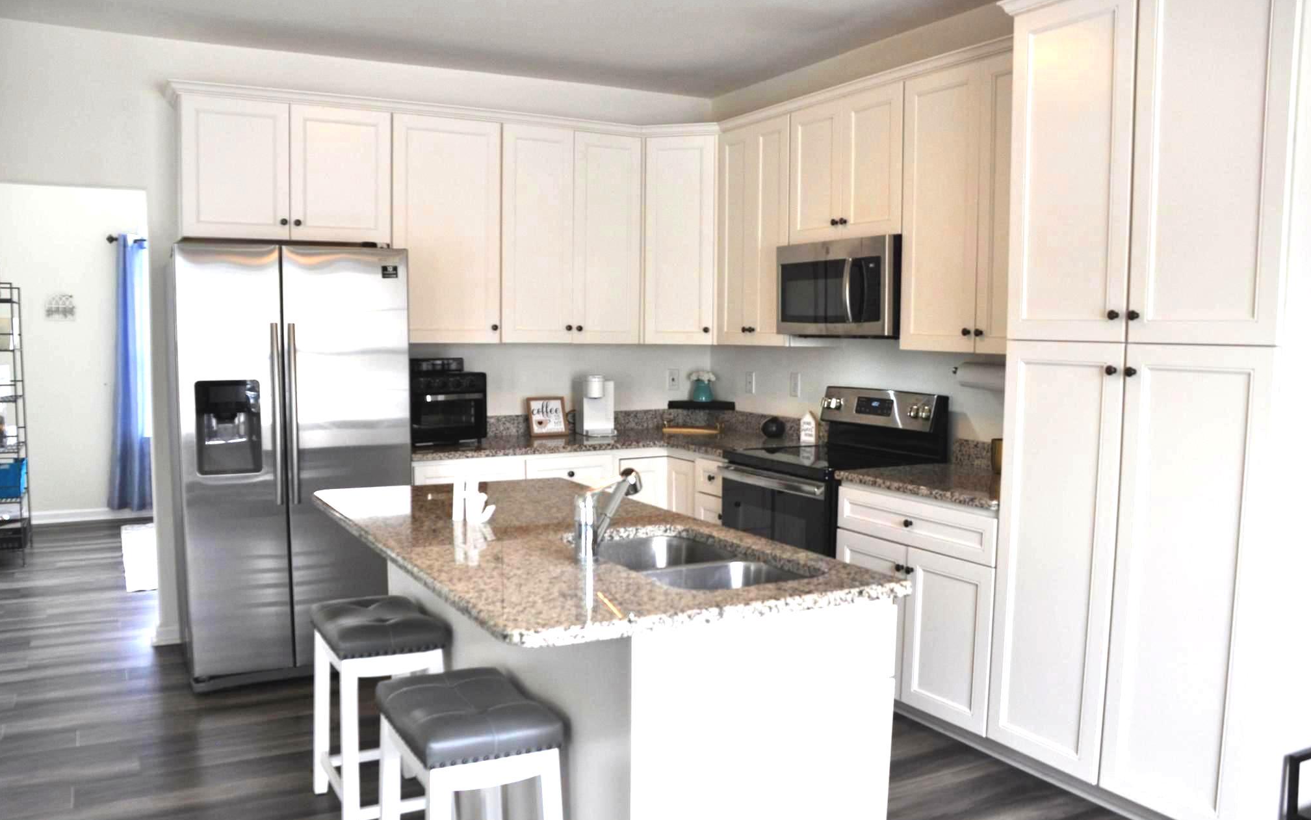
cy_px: 429
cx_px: 662
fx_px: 1108
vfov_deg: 40.6
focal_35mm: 31
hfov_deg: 61.2
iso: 400
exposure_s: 1/125
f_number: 5.6
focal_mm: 20
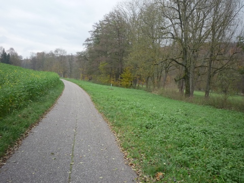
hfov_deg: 56.8
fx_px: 226
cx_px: 122
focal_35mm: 32
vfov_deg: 44.2
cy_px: 92
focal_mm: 5.2
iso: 200
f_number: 3.3
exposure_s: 1/200
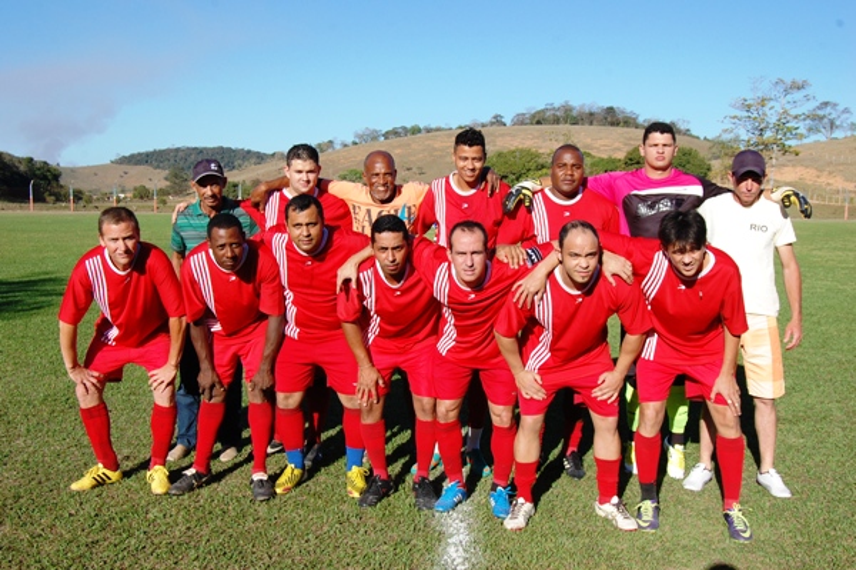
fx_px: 855
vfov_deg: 36.8
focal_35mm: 36
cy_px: 285
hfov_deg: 53.2
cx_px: 428
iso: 200
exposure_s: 1/320
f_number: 9
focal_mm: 24
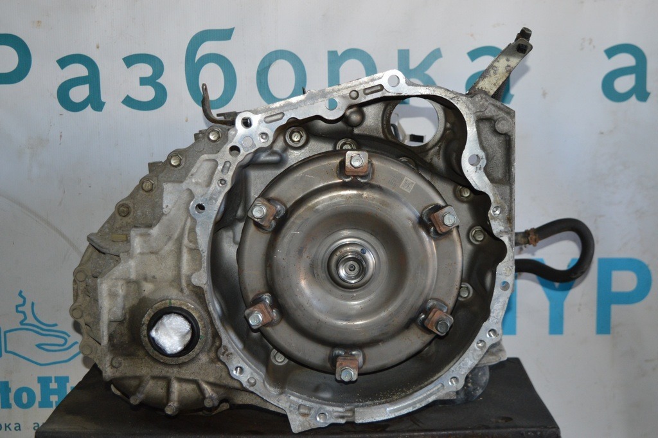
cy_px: 219
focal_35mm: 60
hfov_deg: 33.4
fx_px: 1096
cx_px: 329
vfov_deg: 22.6
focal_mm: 40
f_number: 4.8
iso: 1000
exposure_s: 1/60
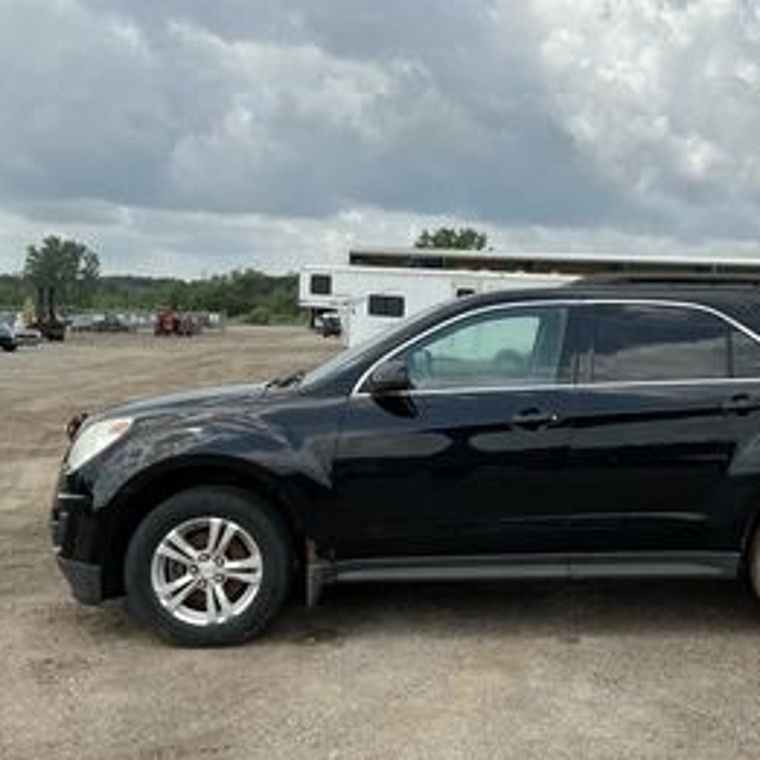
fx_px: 944
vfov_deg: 43.8
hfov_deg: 43.1
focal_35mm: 38
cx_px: 524
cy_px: 344
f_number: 1.8
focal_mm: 3
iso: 25
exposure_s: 1/1848
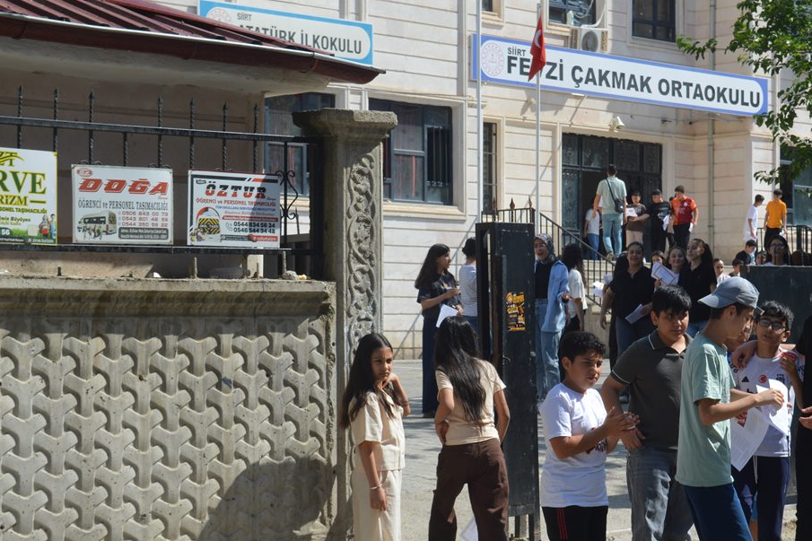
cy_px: 314
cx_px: 569
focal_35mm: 86
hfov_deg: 23.5
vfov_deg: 15.9
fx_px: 1939
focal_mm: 38
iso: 100
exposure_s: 1/250
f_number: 8
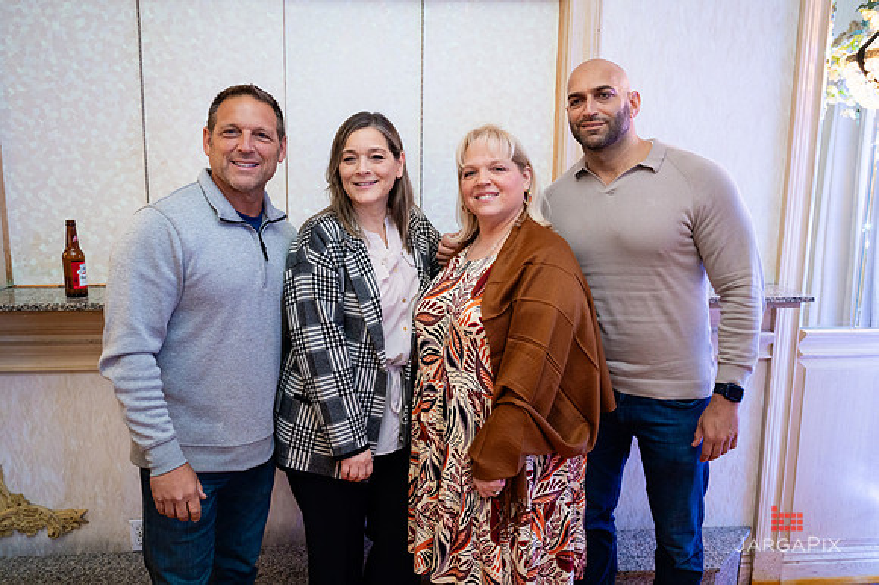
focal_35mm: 28
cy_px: 292
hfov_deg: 64.7
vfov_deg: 45.7
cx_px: 440
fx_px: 694
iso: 1250
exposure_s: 1/200
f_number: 3.2
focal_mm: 28
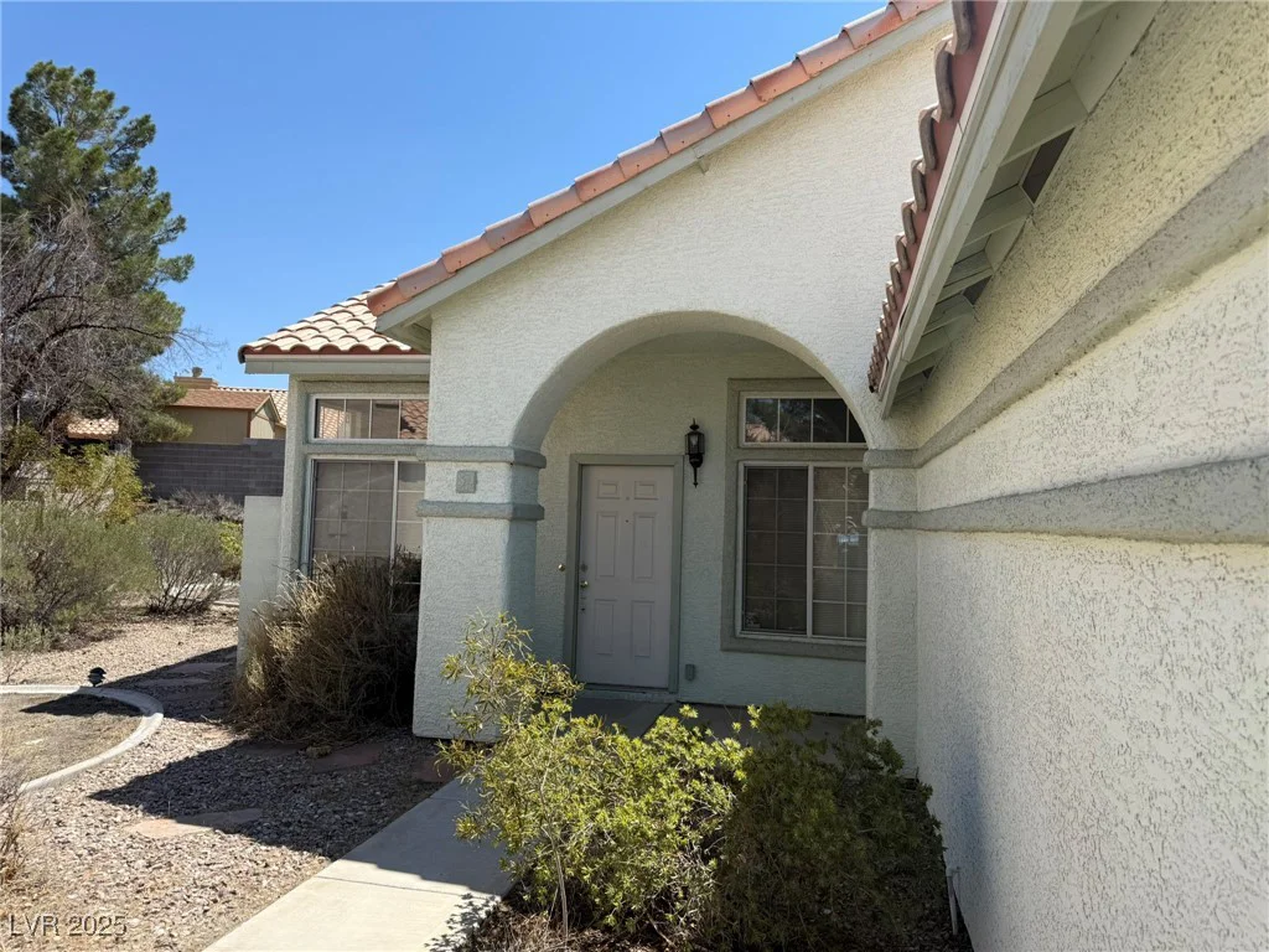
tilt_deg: +3.0
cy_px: 476
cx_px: 634
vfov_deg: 56.8
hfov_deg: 71.6
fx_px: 880
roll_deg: -3.1
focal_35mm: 24
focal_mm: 6.76
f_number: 1.78
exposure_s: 1/3145
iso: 80
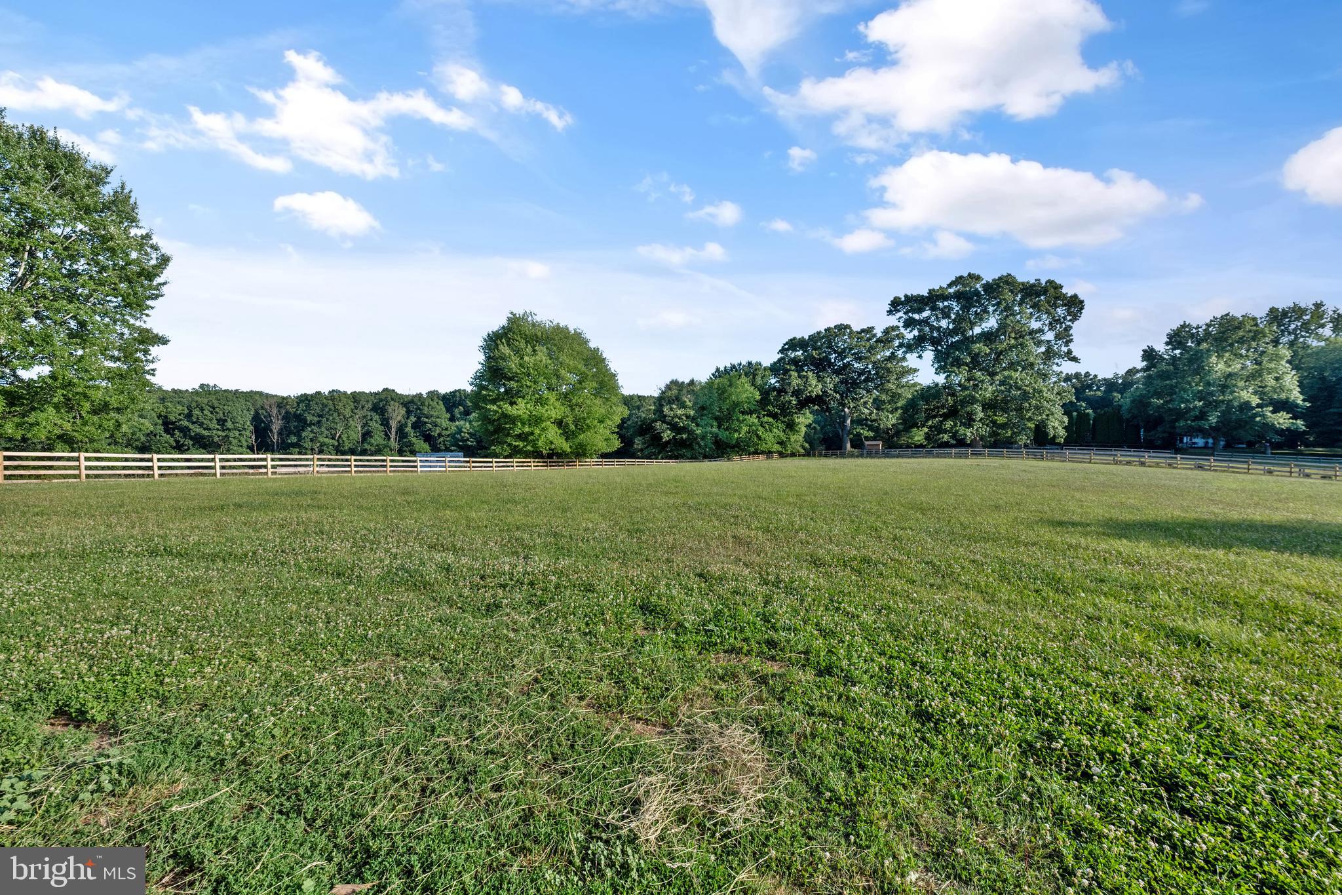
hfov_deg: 104.3
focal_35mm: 14
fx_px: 522
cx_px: 671
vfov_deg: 81.2
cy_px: 448
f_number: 8
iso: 320
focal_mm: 14
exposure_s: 1/500
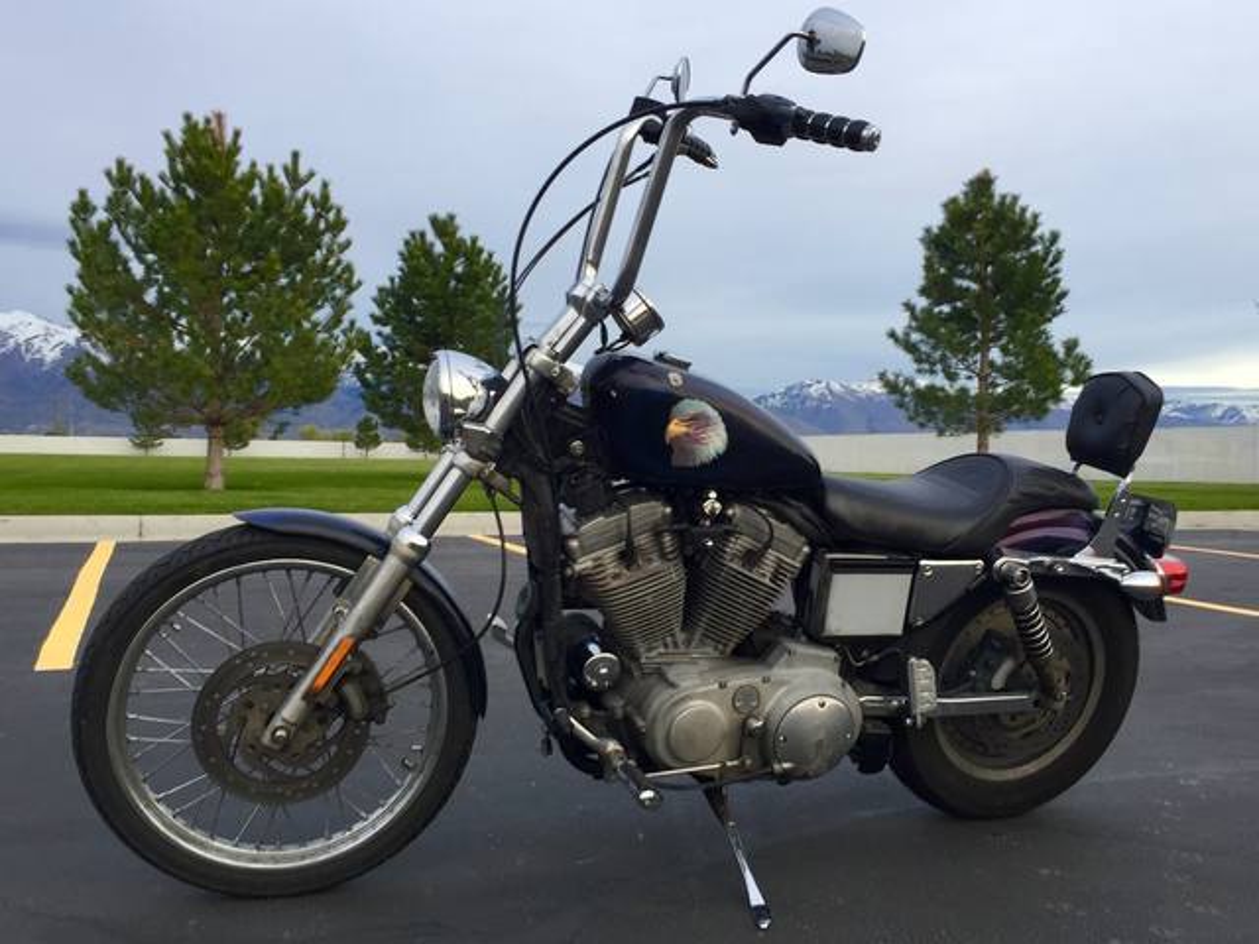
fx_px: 1055
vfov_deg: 48.2
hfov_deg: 61.7
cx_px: 630
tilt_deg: -0.4
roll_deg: +0.1
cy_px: 472
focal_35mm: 29
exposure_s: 1/60
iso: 32
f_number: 2.2
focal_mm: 4.15
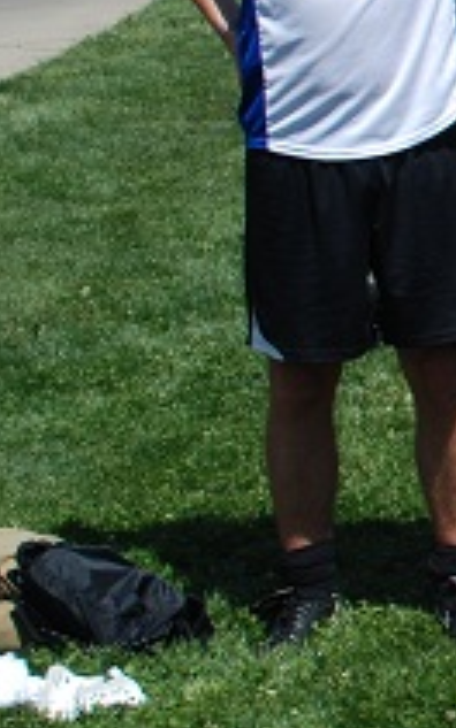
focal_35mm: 146
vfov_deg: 14.3
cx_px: 1200
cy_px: 236
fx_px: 2901
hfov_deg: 8.1
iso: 320
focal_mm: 26
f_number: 11
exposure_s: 1/500
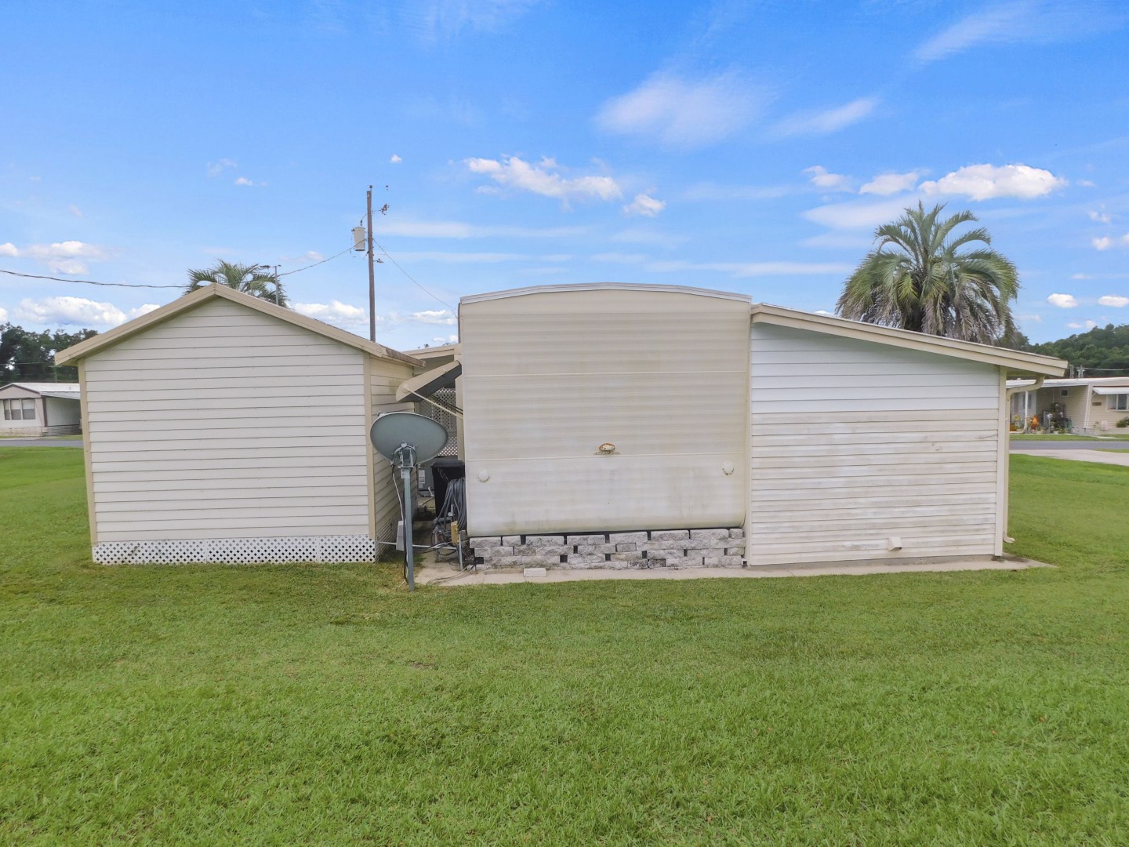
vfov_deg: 58.9
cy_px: 424
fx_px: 750
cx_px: 564
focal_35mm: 23
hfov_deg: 73.9
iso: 125
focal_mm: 4
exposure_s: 1/1000
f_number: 3
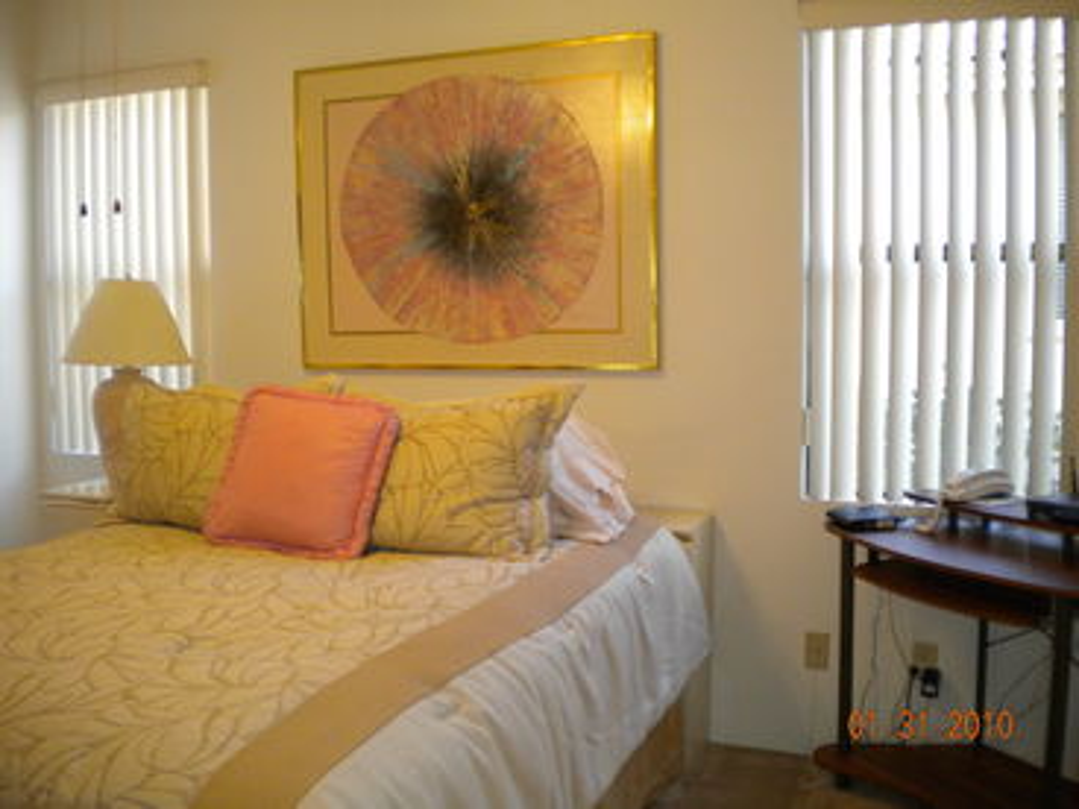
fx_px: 1091
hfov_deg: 52.6
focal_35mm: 35
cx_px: 540
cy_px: 404
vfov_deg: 40.7
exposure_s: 1/49.5
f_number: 3.1
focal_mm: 6.3
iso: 277
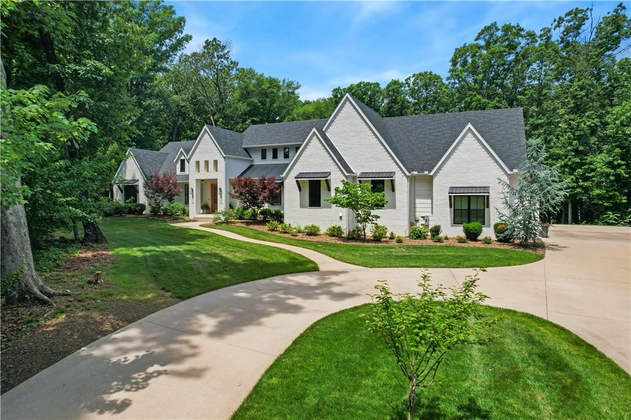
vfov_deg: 57.2
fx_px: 386
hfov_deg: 78.6
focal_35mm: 22
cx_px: 316
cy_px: 210
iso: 100
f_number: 2.8
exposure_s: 1/1600
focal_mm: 8.38
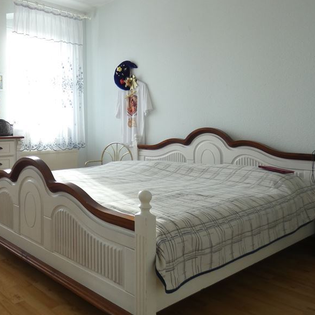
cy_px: 125
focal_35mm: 31
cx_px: 62
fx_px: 319
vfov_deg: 52.2
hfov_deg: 49.4
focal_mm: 3.6
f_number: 2.8
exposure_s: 1/60
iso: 160
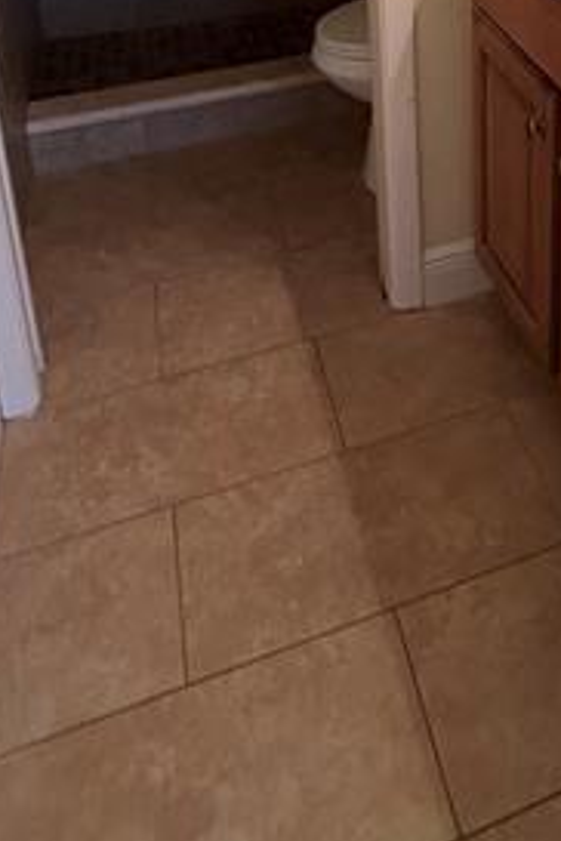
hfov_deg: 31.5
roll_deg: +0.3
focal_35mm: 41
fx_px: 958
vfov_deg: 38.7
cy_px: -95
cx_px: 475
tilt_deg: -16.5
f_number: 2.2
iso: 250
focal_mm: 2.22
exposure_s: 1/60
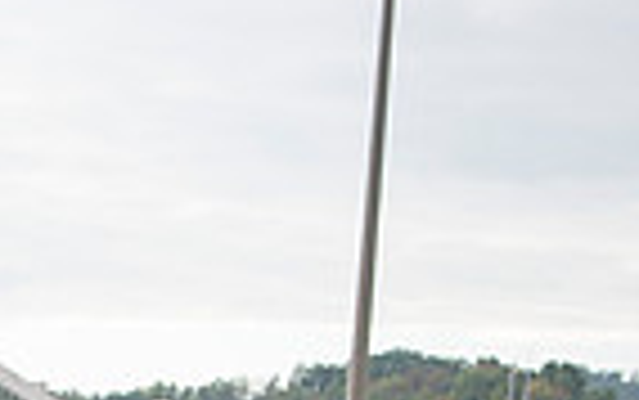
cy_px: 735
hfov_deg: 13.2
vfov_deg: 8.4
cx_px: -284
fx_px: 2614
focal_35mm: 150
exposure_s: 1/2000
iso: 400
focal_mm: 36
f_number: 2.8
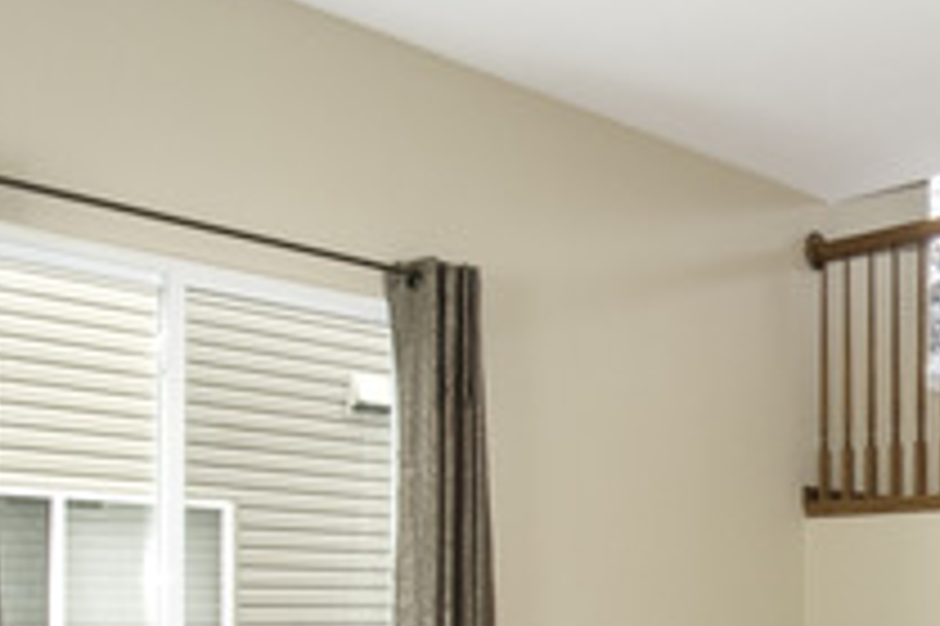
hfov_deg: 36.1
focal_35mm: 46
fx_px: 1200
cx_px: 1043
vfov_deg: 27.7
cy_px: 606
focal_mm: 10
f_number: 9
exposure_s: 1/125
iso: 640
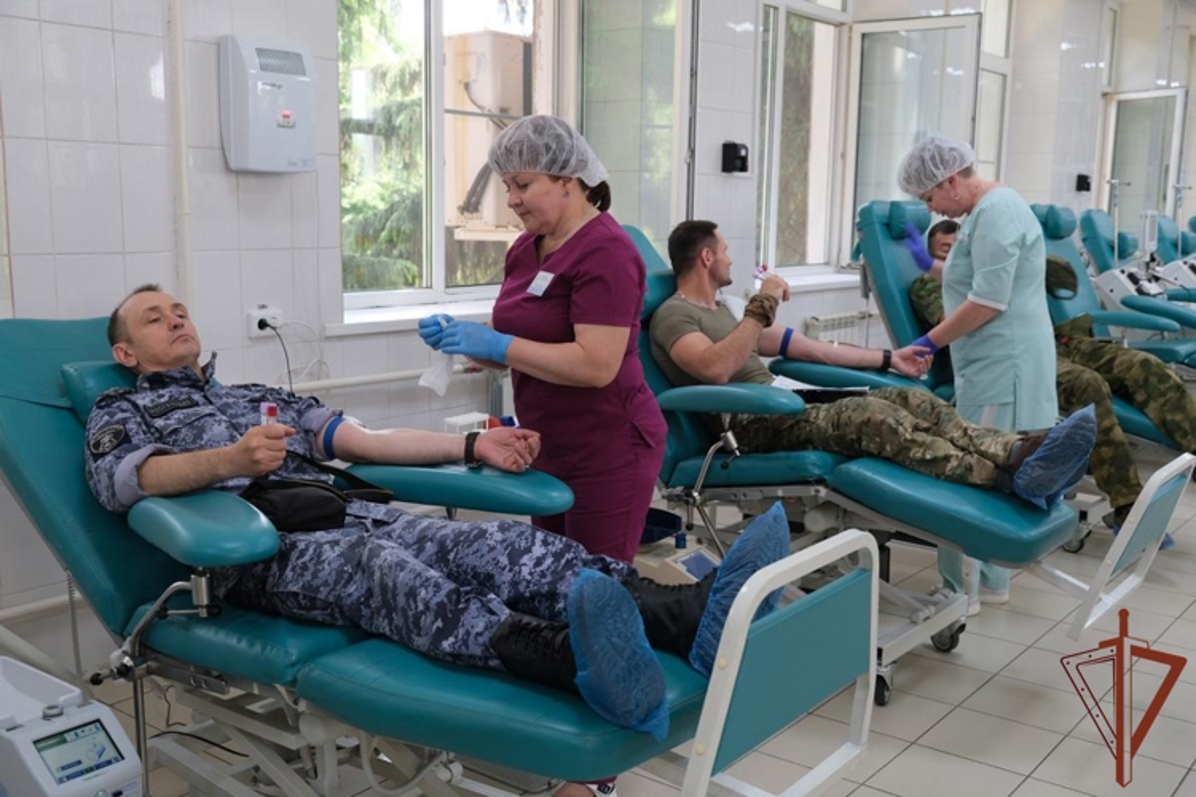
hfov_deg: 54.4
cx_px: 598
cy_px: 398
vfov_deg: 37.9
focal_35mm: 35
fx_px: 1163
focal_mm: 23.3
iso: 320
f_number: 3.6
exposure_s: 1/60
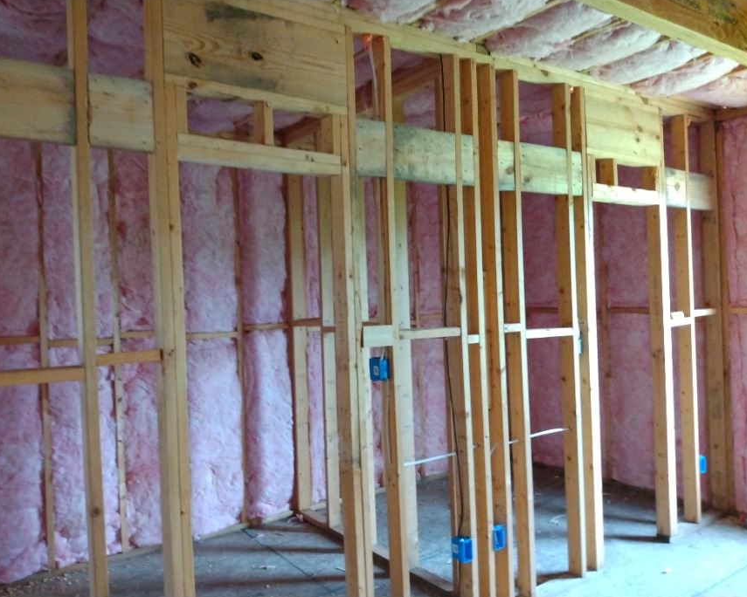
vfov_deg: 65.5
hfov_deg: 77.6
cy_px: 297
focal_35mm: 21
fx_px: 464
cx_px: 356
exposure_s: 1/30
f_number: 2
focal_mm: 3.54
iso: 828
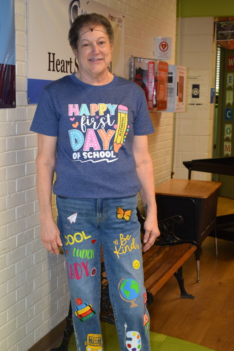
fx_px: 624
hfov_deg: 21.2
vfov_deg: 31.3
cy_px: 212
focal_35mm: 64
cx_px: 88
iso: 800
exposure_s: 1/100
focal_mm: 32
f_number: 5
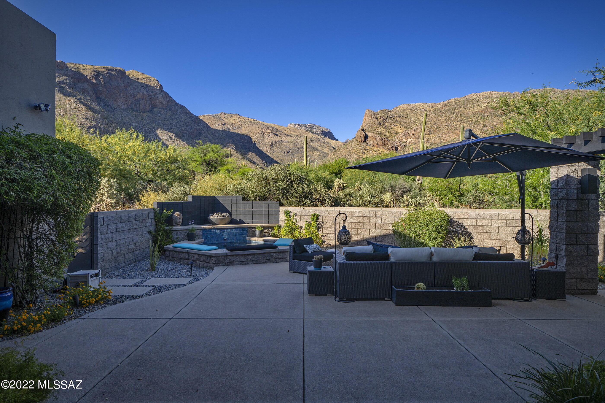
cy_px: 202
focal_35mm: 20
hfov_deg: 84.0
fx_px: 336
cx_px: 302
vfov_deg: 61.9
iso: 100
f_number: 9
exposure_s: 1/125
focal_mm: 20
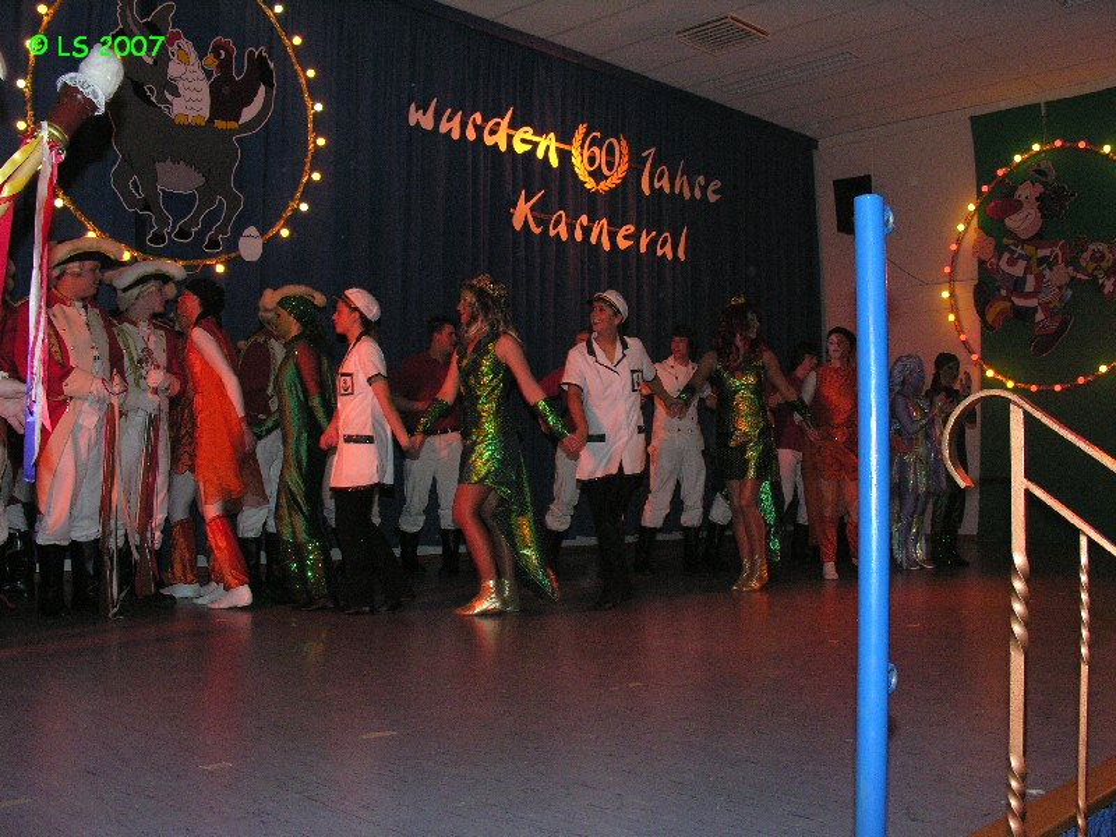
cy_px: 418
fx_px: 1128
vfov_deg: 40.7
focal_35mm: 35
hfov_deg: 52.6
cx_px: 558
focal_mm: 8.9
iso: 200
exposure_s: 1/60.1
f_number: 4
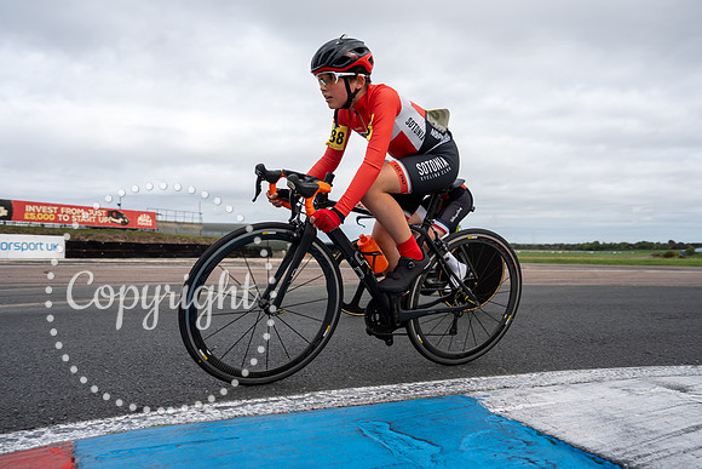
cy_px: 234
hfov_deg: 68.3
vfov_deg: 48.7
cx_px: 351
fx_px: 518
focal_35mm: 27
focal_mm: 24
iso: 100
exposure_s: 1/1000
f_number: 3.5
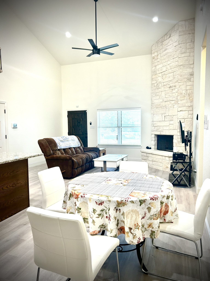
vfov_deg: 67.3
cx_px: 105
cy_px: 140
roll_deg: +0.6
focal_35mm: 26
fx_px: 210
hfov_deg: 53.1
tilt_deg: -4.5
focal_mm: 5.7
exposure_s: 1/120
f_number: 1.5
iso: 125
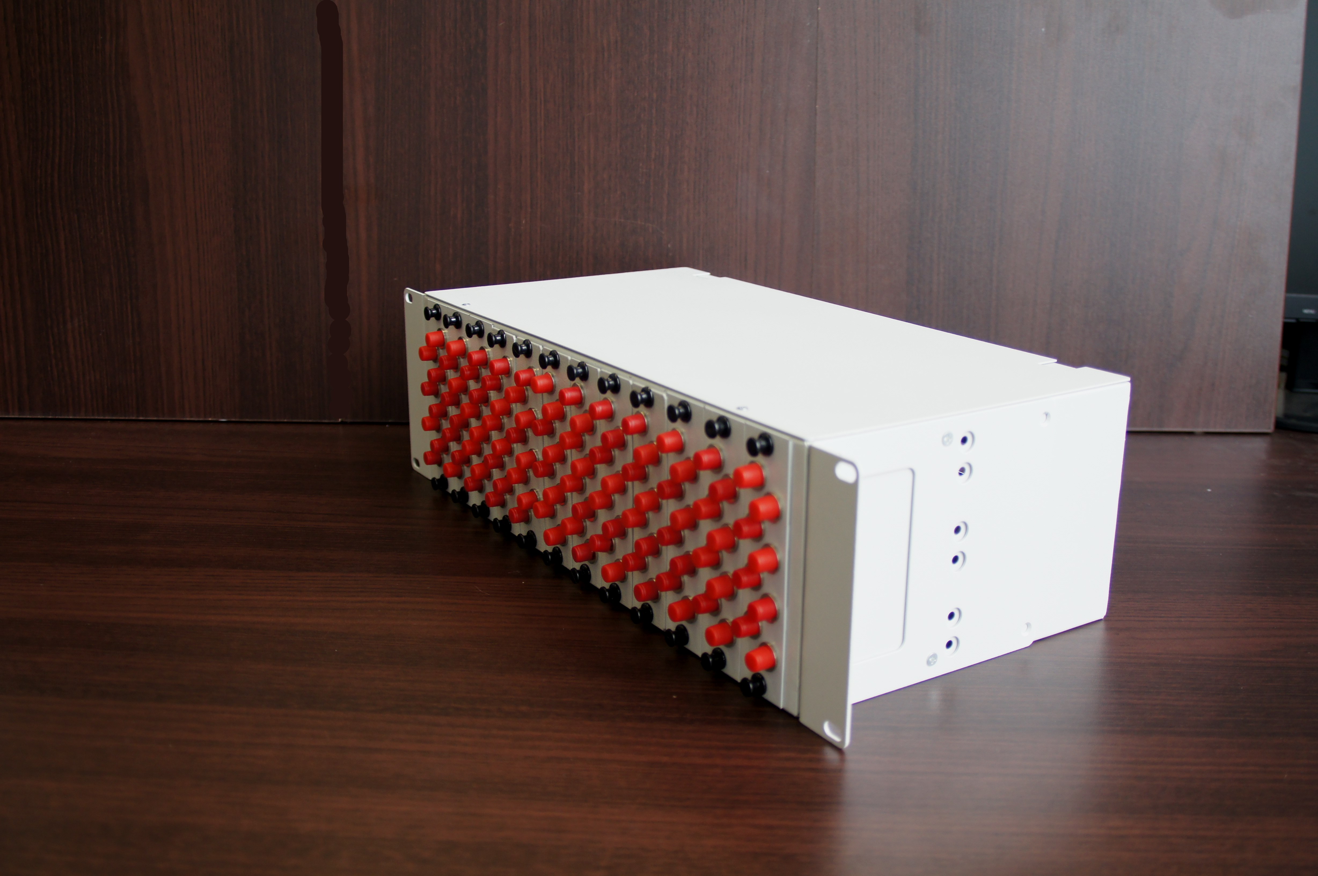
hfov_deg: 53.2
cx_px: 659
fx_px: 1317
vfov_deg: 36.8
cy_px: 438
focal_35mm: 36
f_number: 3.5
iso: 250
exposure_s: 1/40
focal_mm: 24
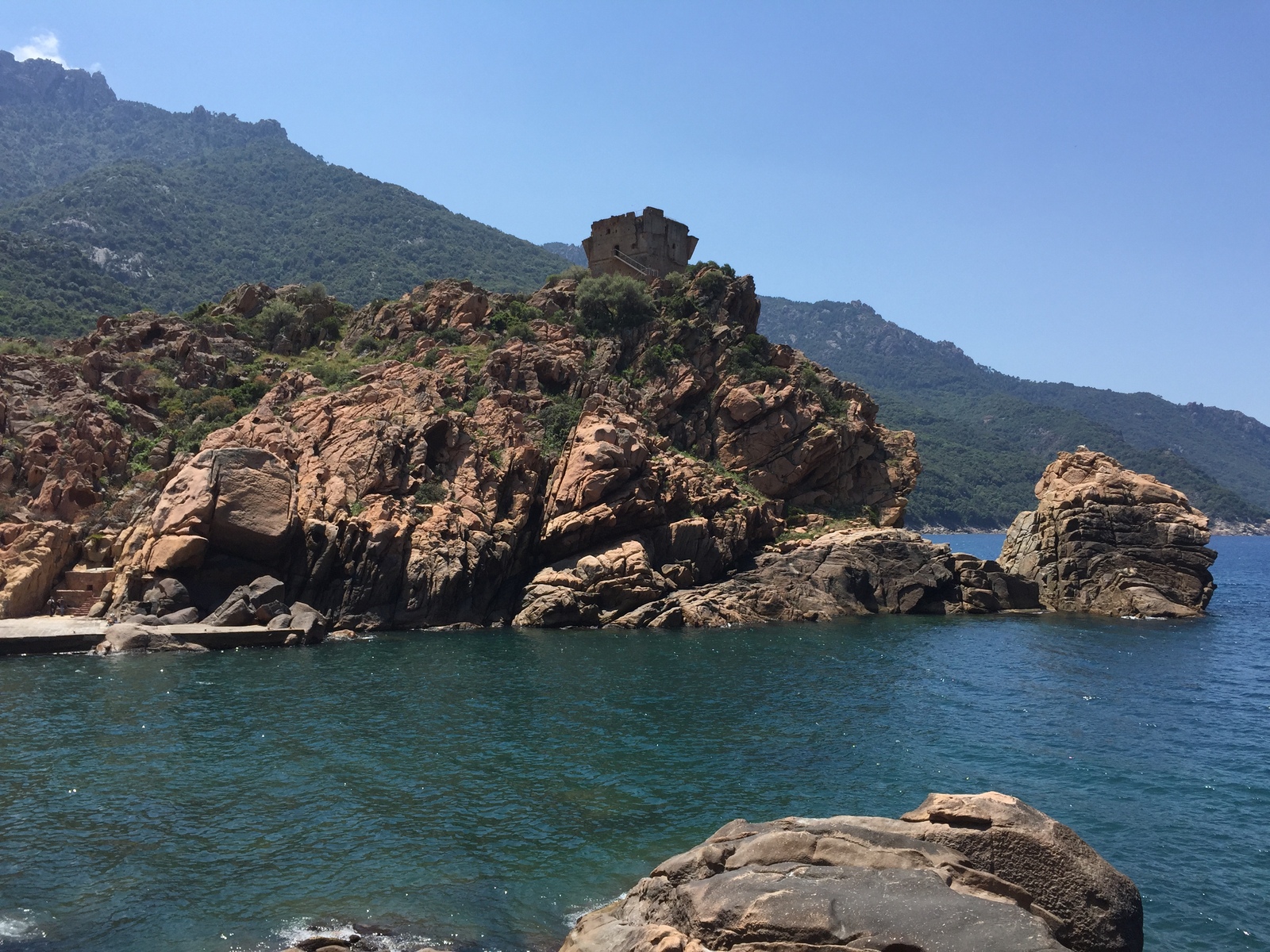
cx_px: 635
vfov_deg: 48.2
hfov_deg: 61.7
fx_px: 1064
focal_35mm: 29
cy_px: 476
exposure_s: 1/2198
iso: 32
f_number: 2.2
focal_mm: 4.15
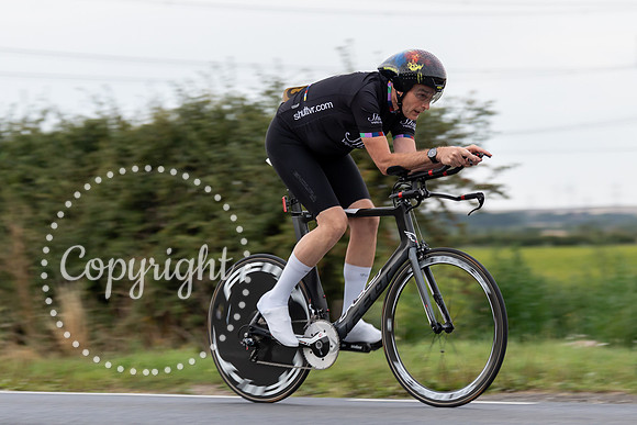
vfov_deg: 10.9
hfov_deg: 16.3
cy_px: 123
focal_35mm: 125
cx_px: 373
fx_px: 2217
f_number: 3.2
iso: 500
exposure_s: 1/250
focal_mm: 88
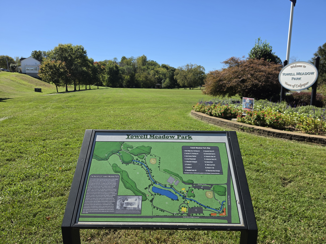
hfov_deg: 73.9
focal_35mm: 23
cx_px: 163
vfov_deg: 58.9
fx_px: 217
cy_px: 122
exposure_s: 1/5955
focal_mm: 6.5
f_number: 1.4
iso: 64
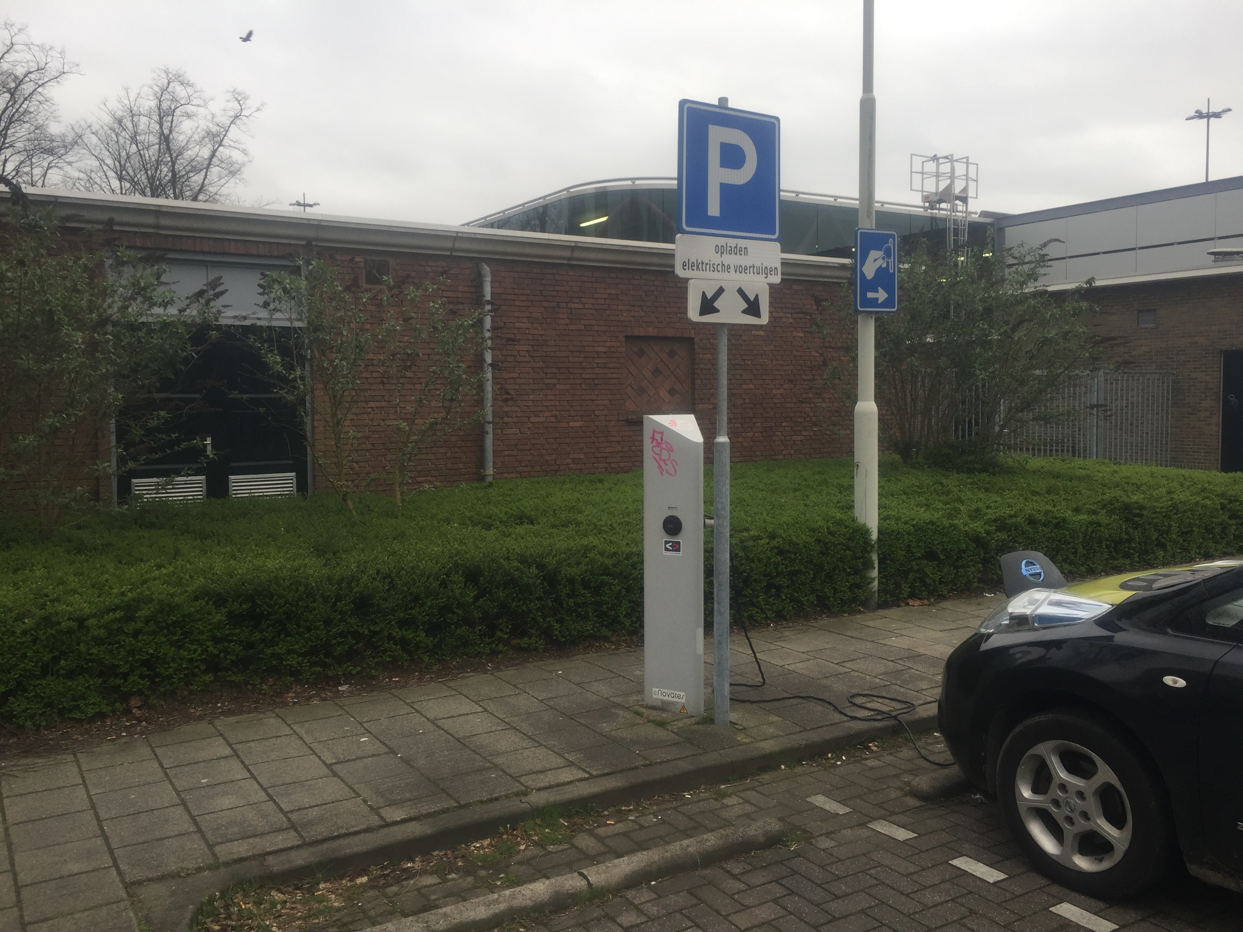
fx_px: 1041
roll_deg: -0.2
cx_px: 622
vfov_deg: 48.2
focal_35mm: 29
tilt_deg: -2.2
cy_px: 466
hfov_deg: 61.7
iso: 32
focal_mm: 4.15
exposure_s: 1/141
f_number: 2.2
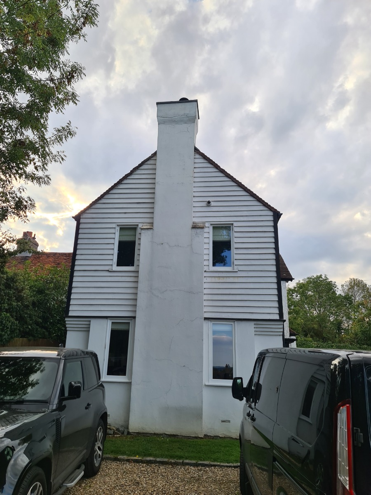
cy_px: 248
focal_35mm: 25
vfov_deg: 69.4
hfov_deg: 54.9
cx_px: 186
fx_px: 357
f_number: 1.8
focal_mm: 7
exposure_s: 1/330
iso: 50
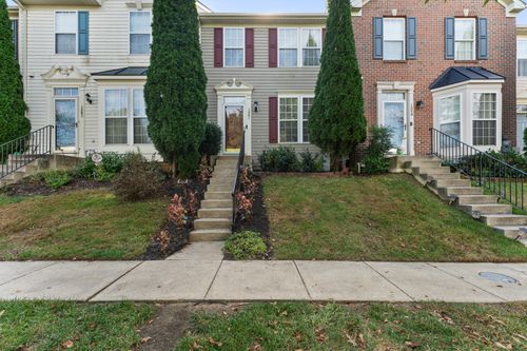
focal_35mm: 14
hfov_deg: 104.3
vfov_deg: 81.2
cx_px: 264
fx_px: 205
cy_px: 176
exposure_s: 1/40
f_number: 8
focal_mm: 14
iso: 100
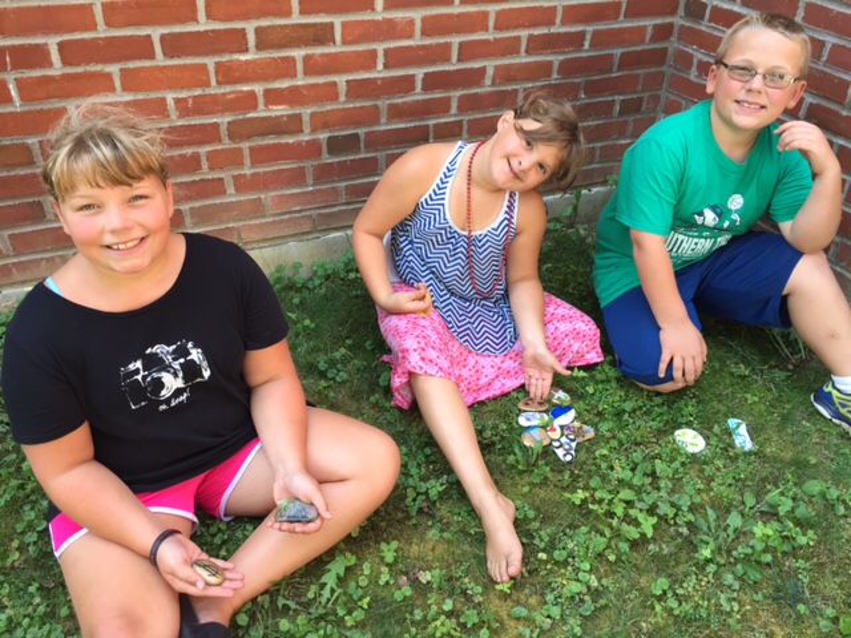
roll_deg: -3.5
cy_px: 319
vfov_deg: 48.2
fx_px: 713
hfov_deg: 61.7
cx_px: 426
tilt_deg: -35.5
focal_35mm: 29
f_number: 2.2
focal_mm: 4.15
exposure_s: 1/120
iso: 40
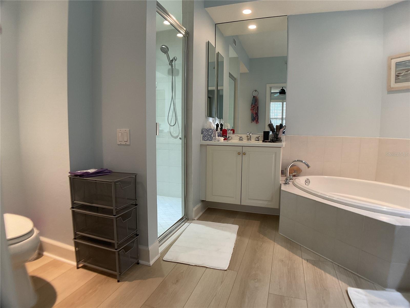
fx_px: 343
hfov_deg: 61.7
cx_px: 205
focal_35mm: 29
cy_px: 154
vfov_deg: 48.2
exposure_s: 1/60
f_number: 1.8
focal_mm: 3
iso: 50
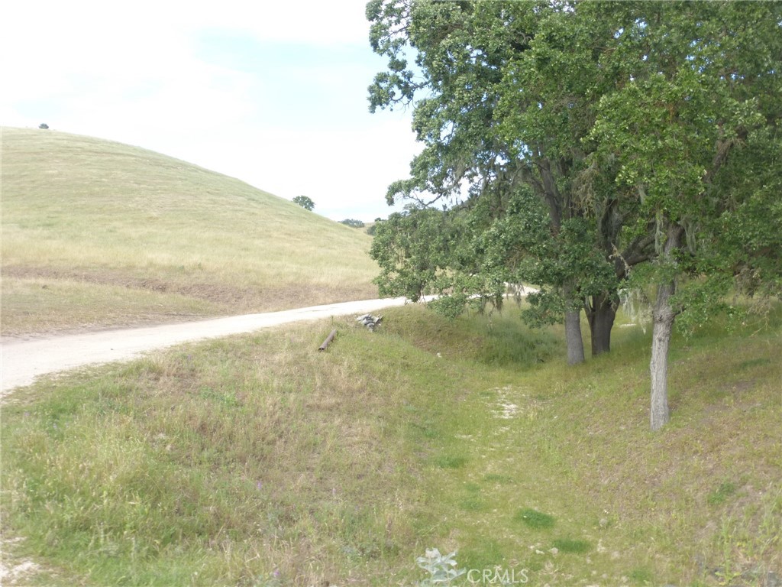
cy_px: 294
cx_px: 391
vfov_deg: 46.8
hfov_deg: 60.0
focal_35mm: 30
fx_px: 678
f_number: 4
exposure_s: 1/250
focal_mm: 5.4
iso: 100
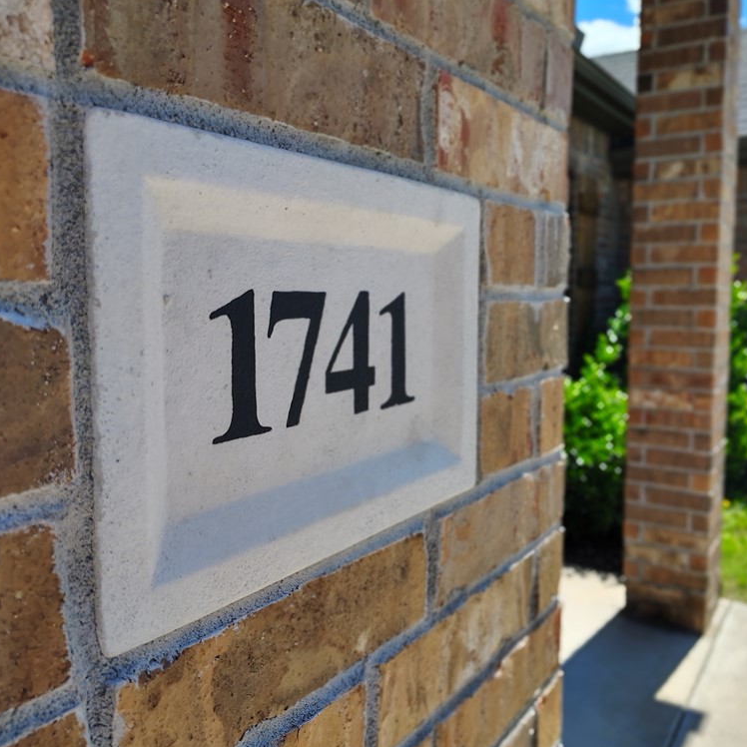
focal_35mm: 29
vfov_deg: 55.6
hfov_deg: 55.5
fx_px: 708
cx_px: 421
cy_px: 374
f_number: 1.8
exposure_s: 1/536
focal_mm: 5.56
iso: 100
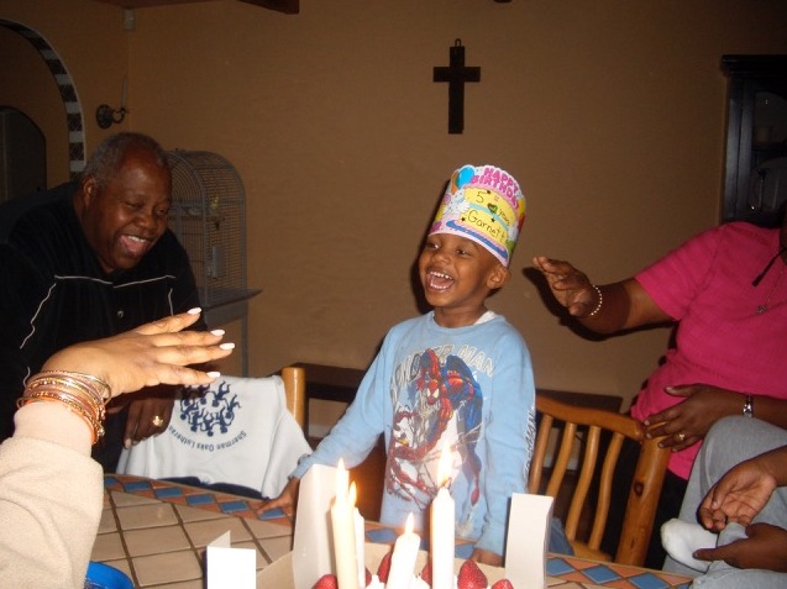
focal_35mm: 35
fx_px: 795
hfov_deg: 52.7
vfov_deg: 40.7
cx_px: 394
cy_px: 294
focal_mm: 5.8
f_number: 2.6
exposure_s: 1/60
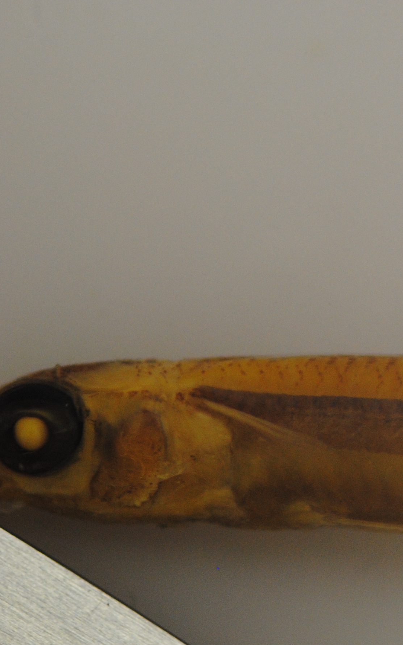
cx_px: 551
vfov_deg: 6.0
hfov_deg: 3.7
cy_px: 440
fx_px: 6151
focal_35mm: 350
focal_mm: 105
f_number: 3.5
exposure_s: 1/125
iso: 400
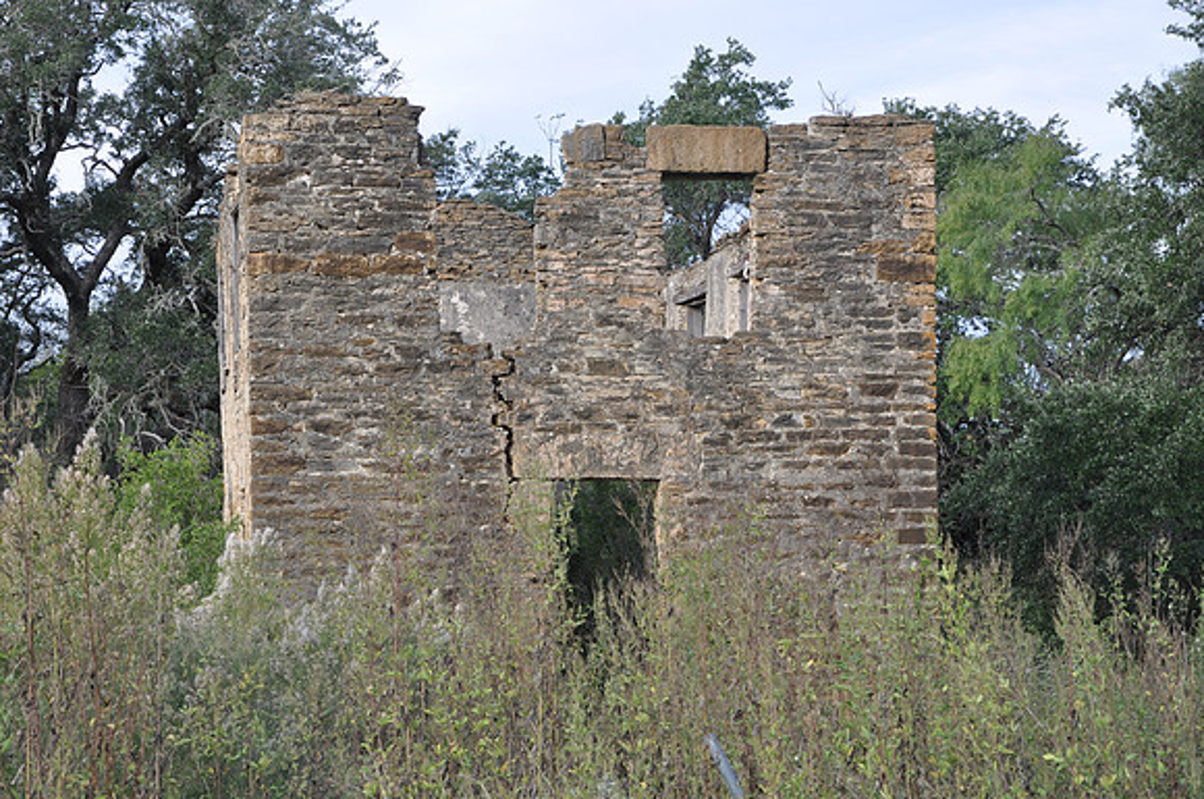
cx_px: 602
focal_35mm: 75
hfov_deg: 27.0
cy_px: 400
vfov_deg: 18.1
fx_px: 2505
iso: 200
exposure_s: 1/80
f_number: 9
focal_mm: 50
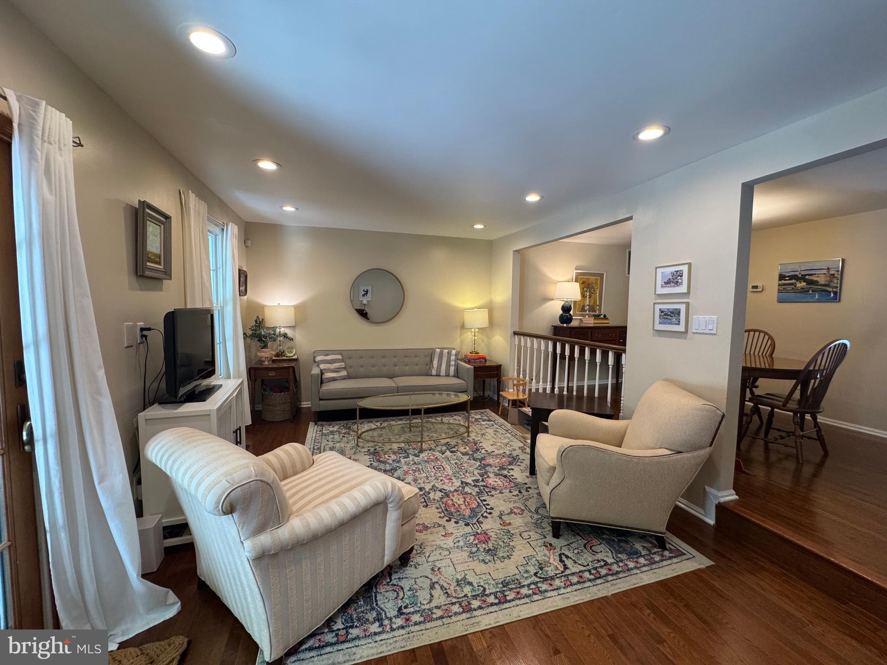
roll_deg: -0.6
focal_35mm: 14
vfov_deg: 85.7
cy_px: 332
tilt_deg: -4.6
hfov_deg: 102.1
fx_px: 359
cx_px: 444
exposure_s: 1/120
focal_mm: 2.22
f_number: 2.2
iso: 200
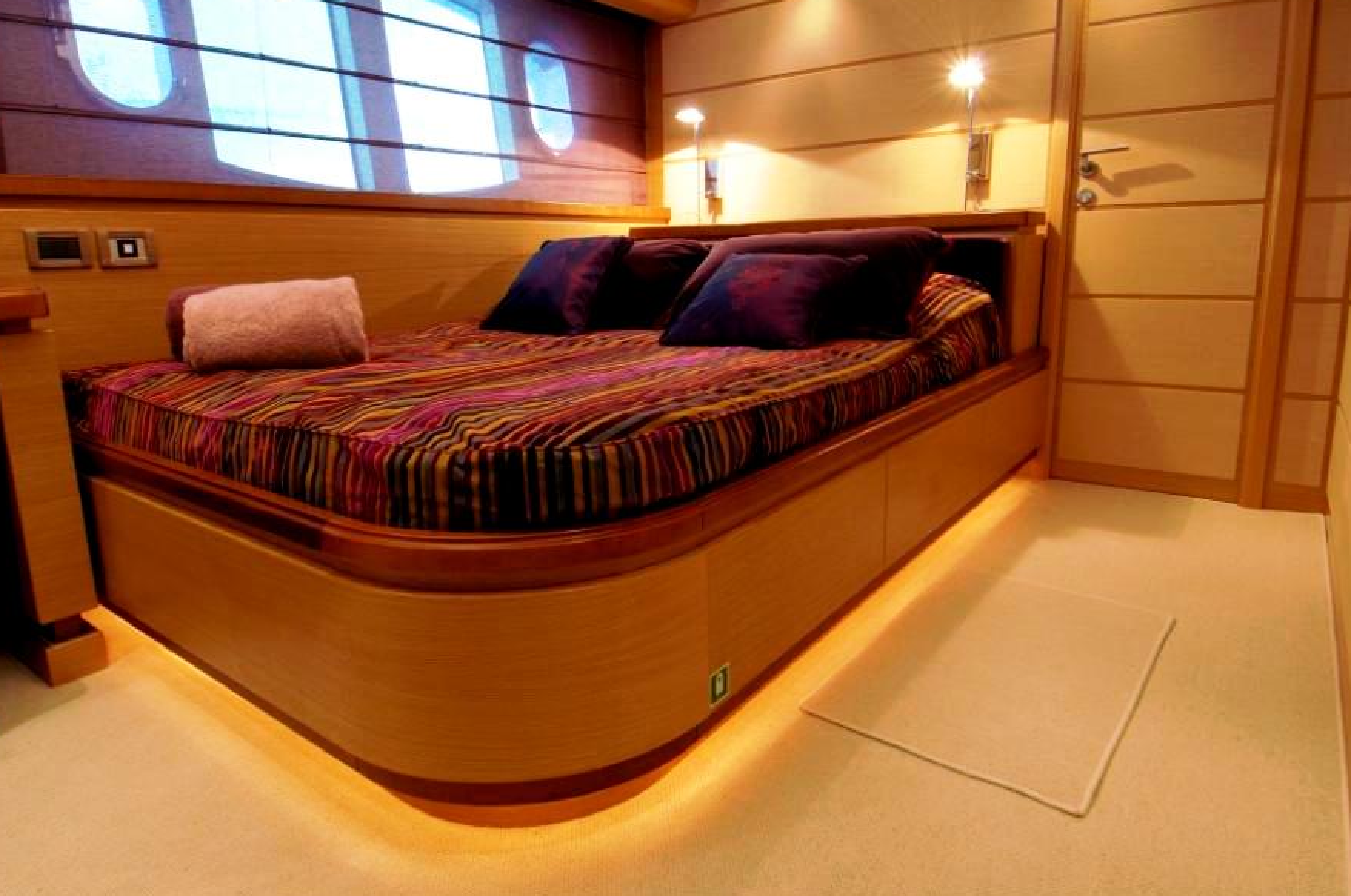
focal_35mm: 21
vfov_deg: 59.2
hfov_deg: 81.3
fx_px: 787
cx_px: 671
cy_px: 401
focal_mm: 12
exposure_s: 1.5
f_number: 11
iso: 100
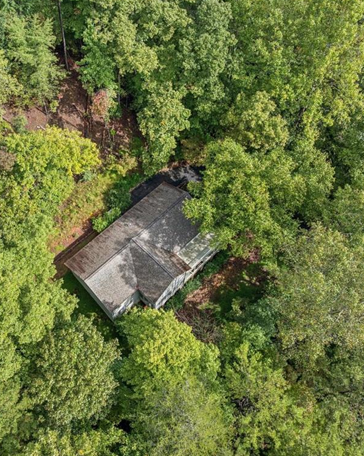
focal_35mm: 32
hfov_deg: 45.6
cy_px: 225
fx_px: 431
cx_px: 148
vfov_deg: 55.7
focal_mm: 12.3
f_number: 2.8
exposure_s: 1/1000
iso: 100
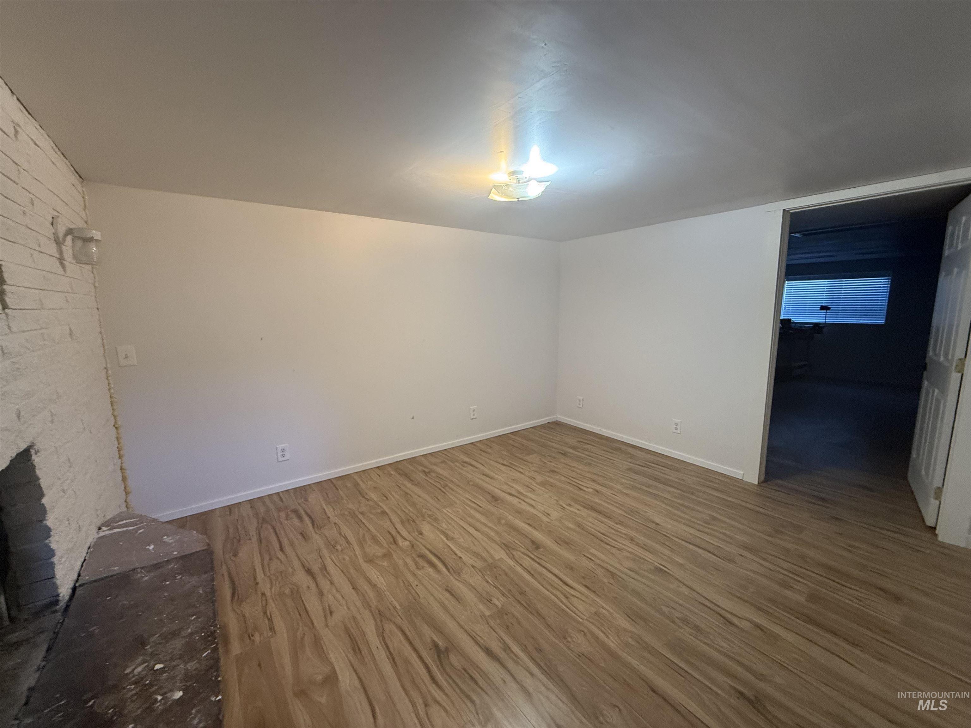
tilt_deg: -7.4
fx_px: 393
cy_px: 364
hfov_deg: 102.1
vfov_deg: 85.7
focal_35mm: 14
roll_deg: +0.2
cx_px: 486
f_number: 2.2
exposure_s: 1/60
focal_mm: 2.22
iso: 250
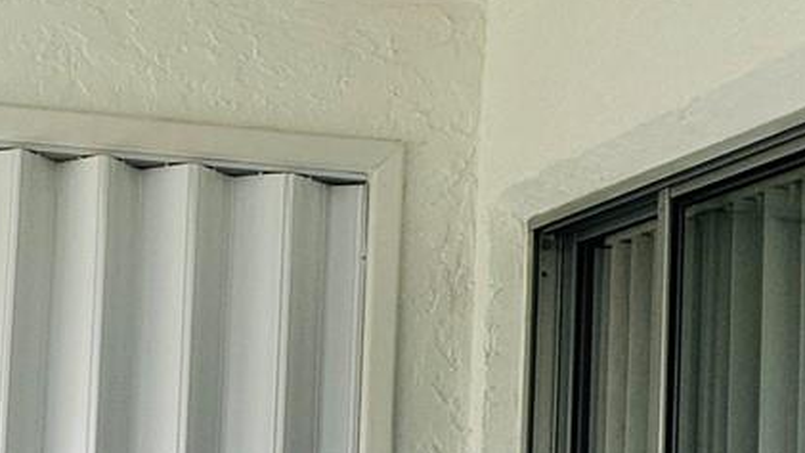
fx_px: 1238
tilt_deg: +2.8
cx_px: 19
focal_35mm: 58
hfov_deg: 33.3
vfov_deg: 20.2
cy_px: 431
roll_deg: -1.3
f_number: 2.2
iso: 64
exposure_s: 1/99
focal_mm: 2.22
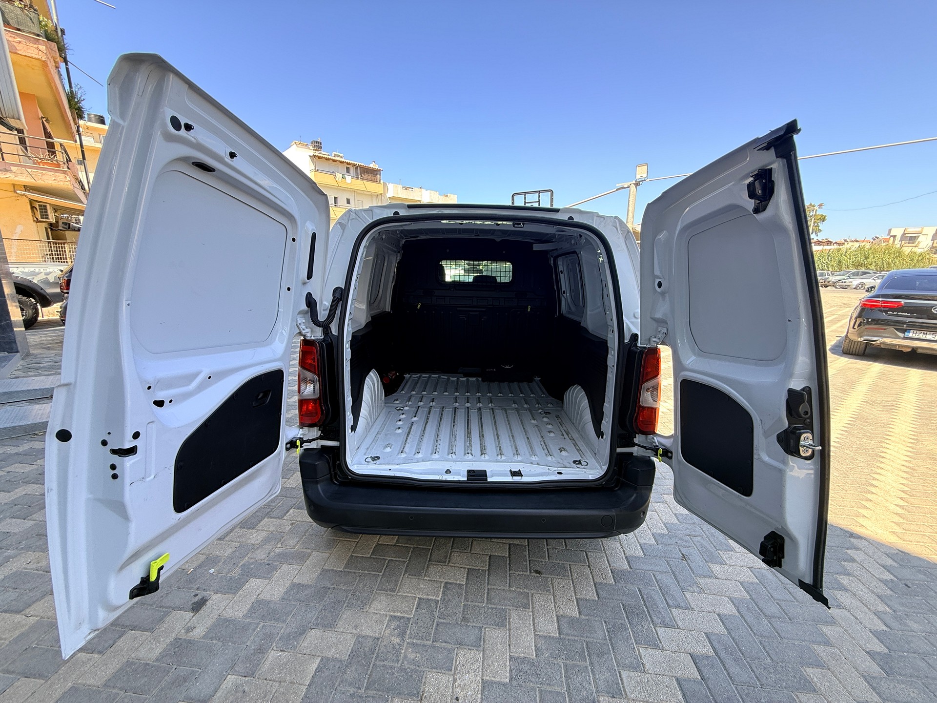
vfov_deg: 85.7
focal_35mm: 14
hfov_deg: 102.1
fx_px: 379
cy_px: 352
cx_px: 468
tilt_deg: -11.9
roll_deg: -0.8
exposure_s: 1/139
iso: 50
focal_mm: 2.22
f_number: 2.2
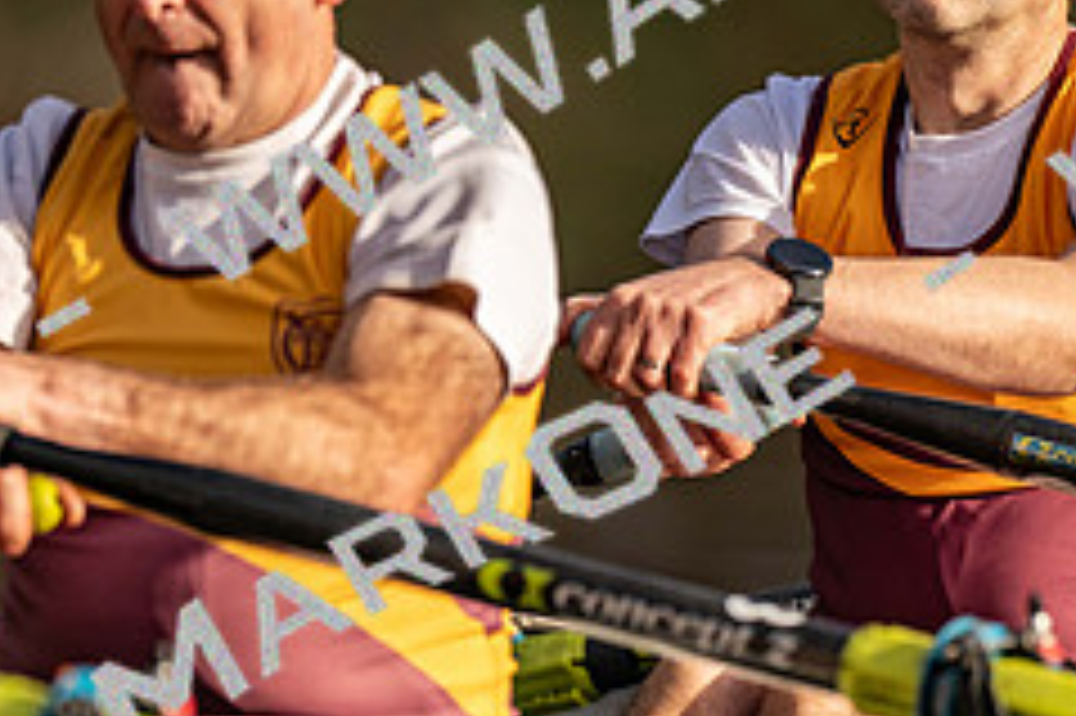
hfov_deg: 1.4
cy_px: 295
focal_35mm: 1456
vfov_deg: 0.9
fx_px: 43487
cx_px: 720
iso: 250
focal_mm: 600
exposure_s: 1/2500
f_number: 4
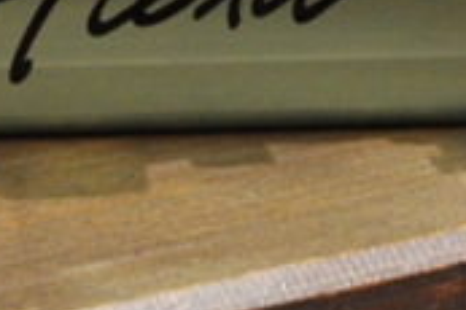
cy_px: -437
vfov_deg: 3.2
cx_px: 11
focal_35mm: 430
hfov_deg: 4.8
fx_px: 5556
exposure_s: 1/15
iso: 800
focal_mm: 55
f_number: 8
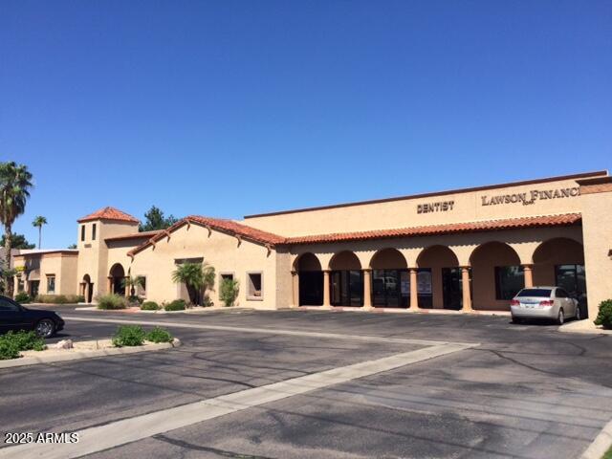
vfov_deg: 48.2
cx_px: 306
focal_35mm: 29
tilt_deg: +5.9
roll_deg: +1.0
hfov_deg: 61.7
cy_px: 230
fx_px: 513
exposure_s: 1/2415
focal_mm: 4.15
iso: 32
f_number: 2.2
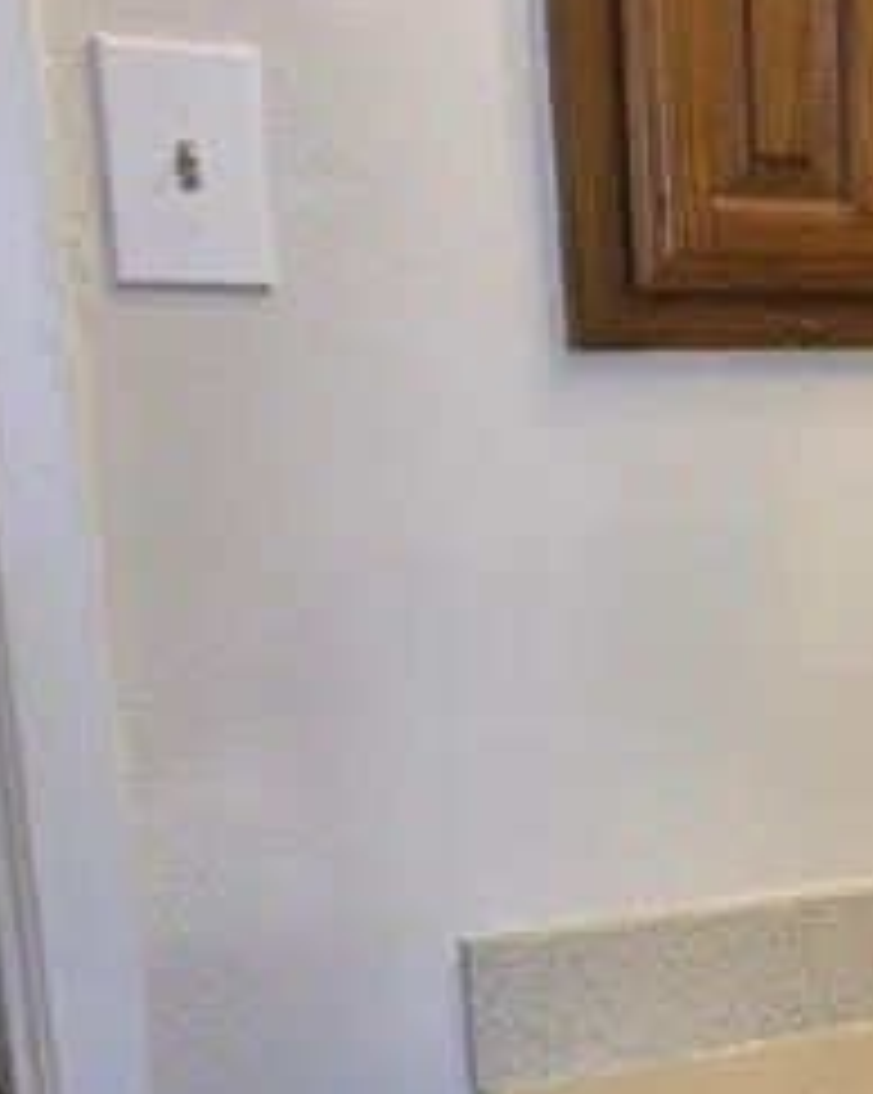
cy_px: 896
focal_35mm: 71
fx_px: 2296
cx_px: 1125
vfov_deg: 26.2
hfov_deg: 19.8
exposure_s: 1/120
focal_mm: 5.4
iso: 125
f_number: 1.8
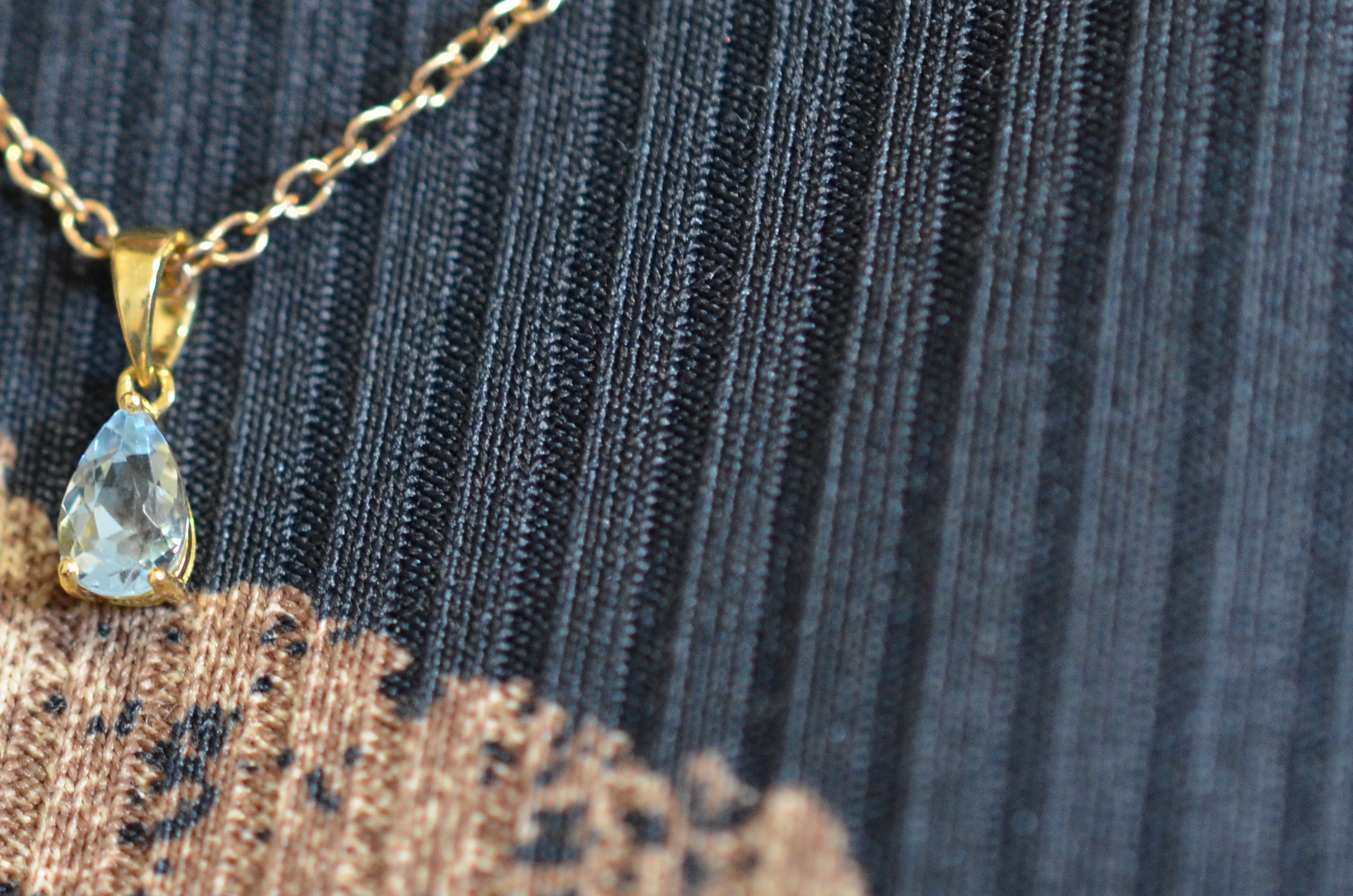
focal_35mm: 138
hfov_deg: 14.8
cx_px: 189
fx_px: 5175
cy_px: 541
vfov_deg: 9.9
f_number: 4
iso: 900
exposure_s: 1/60
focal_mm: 40
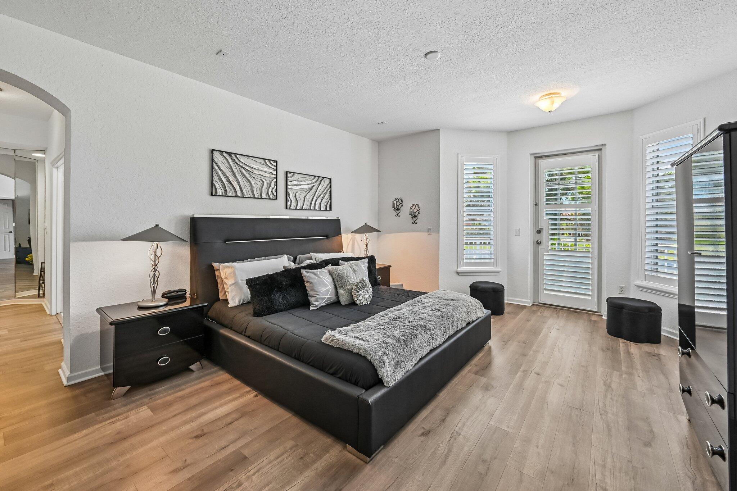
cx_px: 368
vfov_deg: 81.2
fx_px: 287
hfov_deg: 104.3
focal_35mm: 14
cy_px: 246
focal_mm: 14
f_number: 8
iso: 2500
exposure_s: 1/100
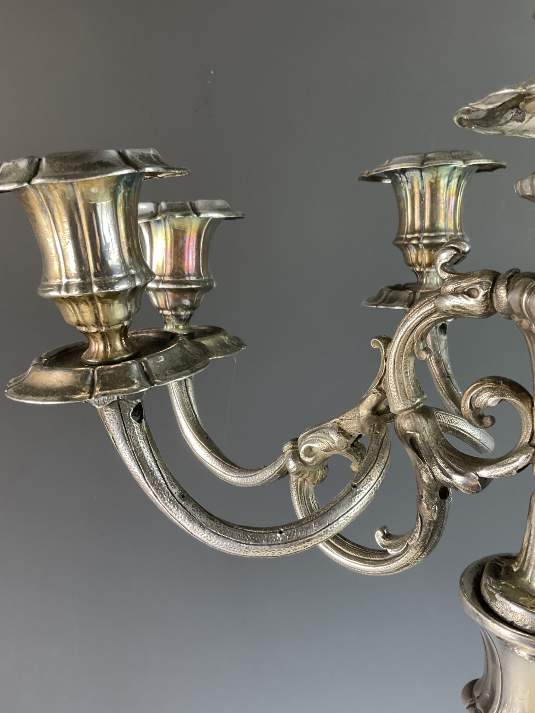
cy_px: 345
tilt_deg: -15.5
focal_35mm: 31
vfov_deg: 58.3
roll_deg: -1.3
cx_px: 282
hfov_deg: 45.4
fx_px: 639
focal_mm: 3
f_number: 1.8
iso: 64
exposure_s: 1/50
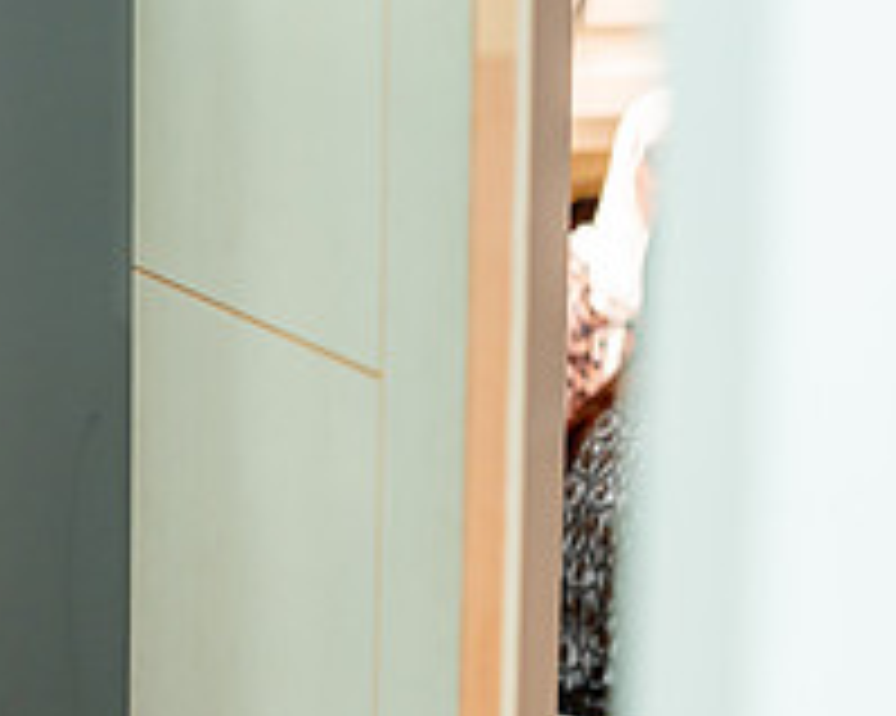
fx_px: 3631
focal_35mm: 137
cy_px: 498
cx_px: -351
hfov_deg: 13.4
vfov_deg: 11.2
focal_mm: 50
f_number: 2
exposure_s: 1/200
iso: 1250
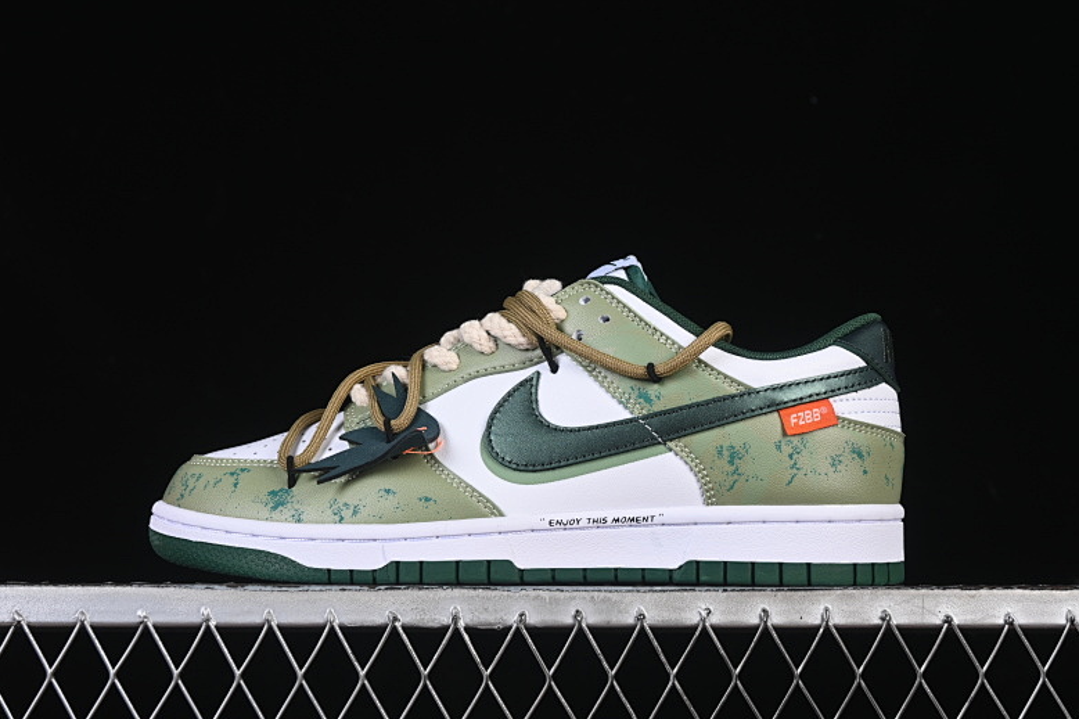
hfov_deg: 26.3
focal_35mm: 77
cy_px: 357
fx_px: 2307
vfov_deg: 17.7
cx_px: 530
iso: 160
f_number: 8
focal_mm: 50
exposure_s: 1/80
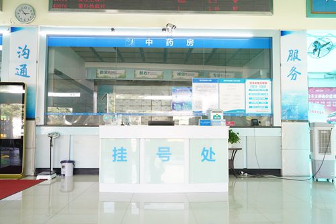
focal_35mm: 34
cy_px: 112
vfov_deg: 38.9
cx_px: 168
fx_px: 317
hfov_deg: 55.8
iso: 1600
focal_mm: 34
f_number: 9
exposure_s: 1/40
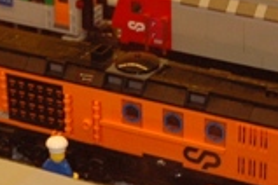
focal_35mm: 204
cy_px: 115
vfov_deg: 6.7
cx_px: 59
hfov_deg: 10.1
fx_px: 1571
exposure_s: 1/100
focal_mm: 27
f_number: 3.8
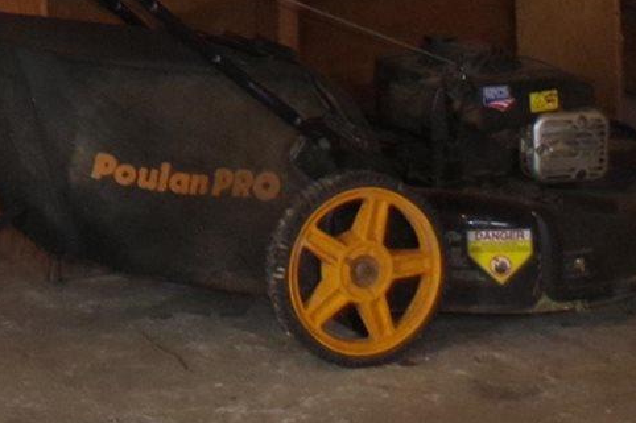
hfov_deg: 11.3
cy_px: -577
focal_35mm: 172
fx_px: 3037
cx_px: -408
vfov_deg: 7.5
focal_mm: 18
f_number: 4
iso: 800
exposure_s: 1/50
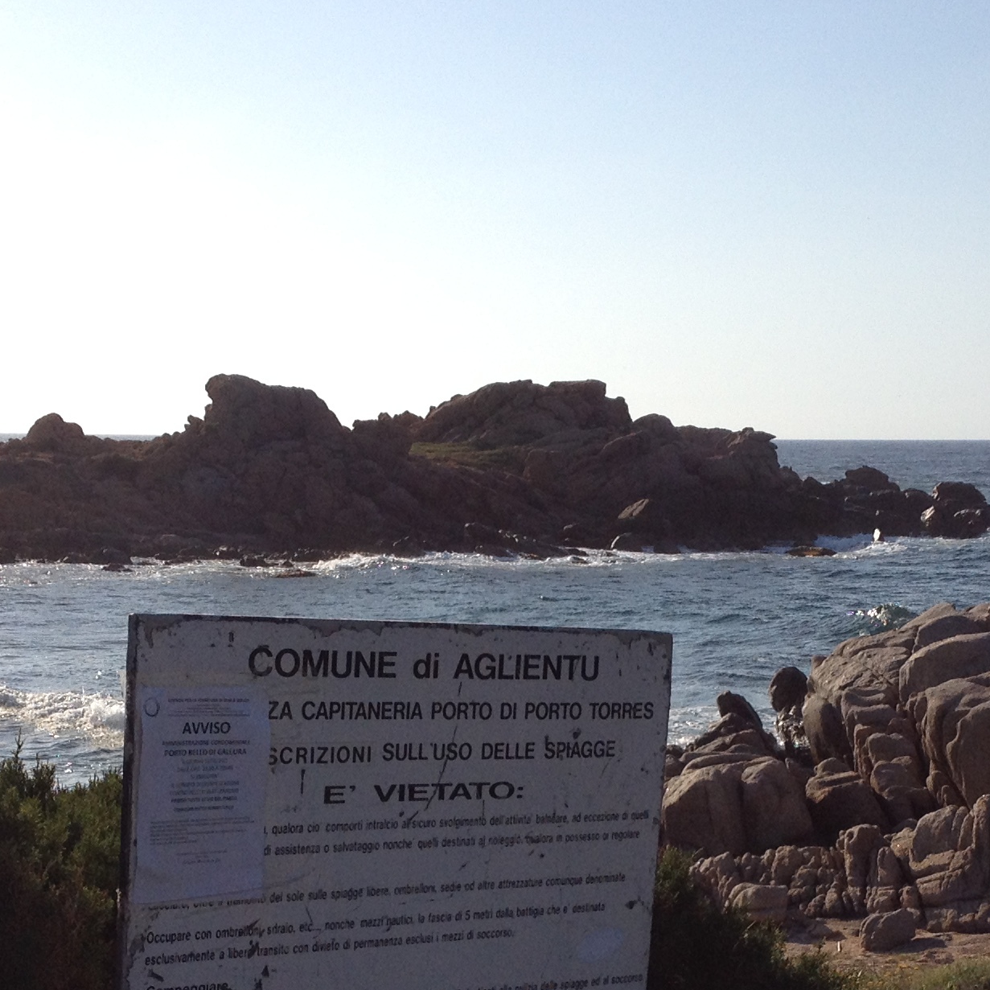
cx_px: 547
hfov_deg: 21.1
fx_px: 2653
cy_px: 880
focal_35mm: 82
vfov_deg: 20.7
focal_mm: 4.28
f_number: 2.4
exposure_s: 1/3067
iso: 50
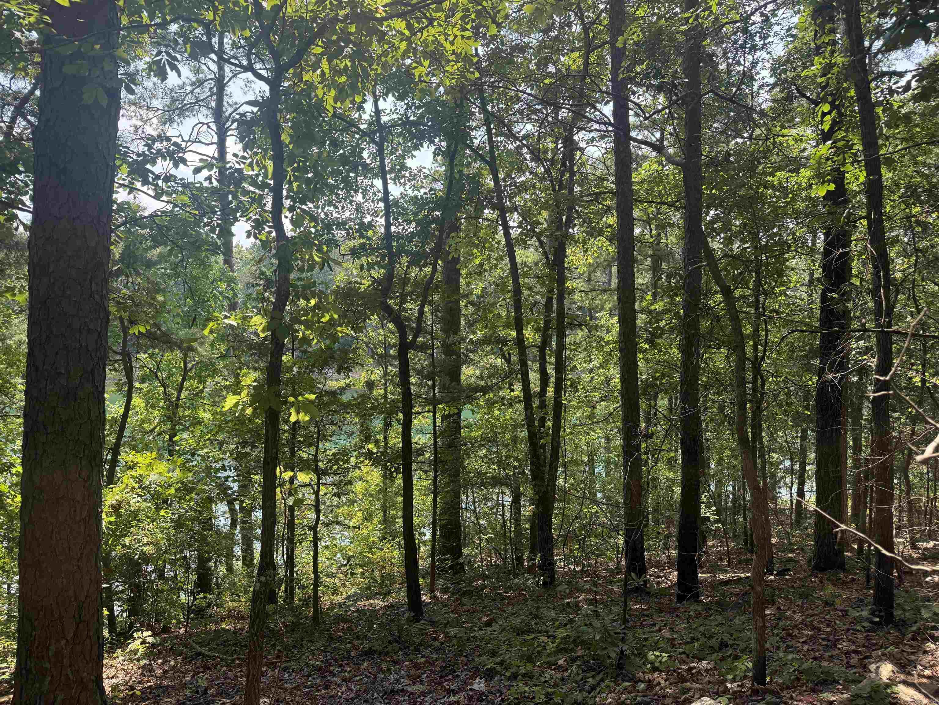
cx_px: 470
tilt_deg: -4.4
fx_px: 651
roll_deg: -1.6
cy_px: 352
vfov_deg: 56.8
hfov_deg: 71.6
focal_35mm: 24
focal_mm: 6.76
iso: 100
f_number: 1.78
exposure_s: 1/909
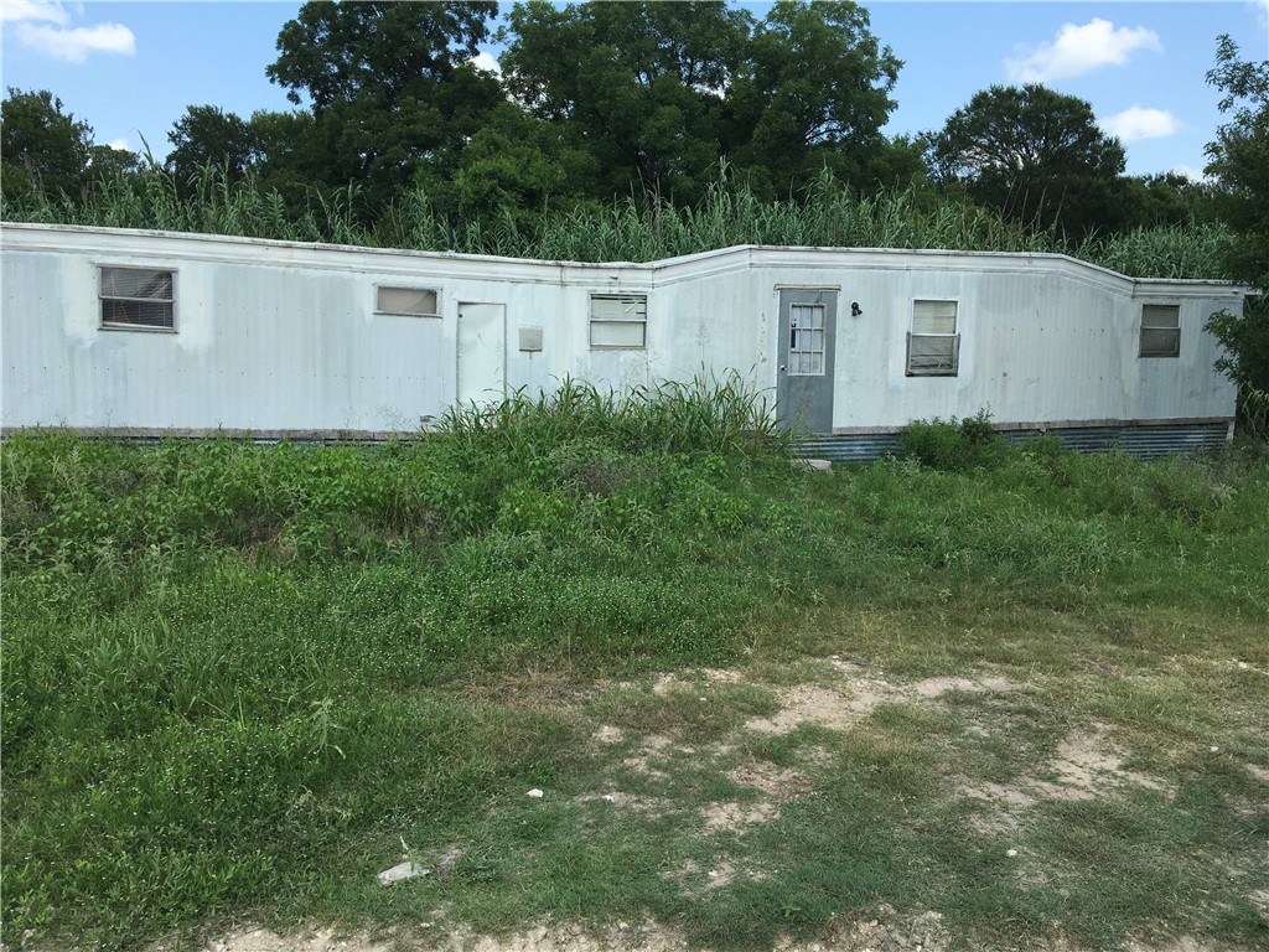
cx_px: 634
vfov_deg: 48.2
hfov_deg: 61.7
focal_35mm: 29
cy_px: 476
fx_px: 1063
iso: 25
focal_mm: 4.15
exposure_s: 1/1166
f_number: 2.2
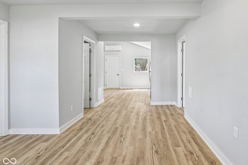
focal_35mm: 20
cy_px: 68
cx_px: 151
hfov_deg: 82.7
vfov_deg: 61.5
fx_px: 138
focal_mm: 16
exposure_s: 1/15
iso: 280
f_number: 8
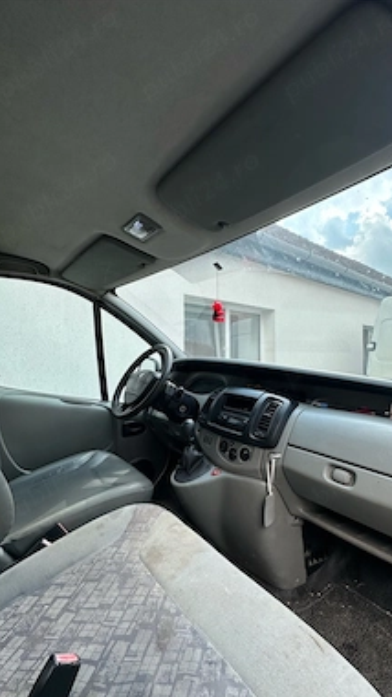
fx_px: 296
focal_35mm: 16
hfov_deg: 66.3
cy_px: 362
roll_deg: +0.3
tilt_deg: +0.0
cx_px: 236
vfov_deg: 99.3
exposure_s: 1/356
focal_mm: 2.22
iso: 40
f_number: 2.2
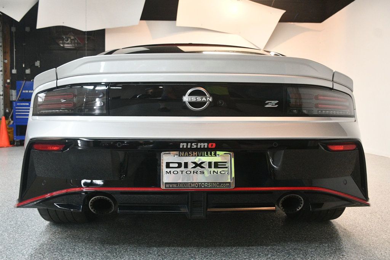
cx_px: 195
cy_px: 130
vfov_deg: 39.9
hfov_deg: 57.2
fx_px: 357
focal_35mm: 33
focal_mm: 22
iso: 2800
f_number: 3.5
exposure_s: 1/125
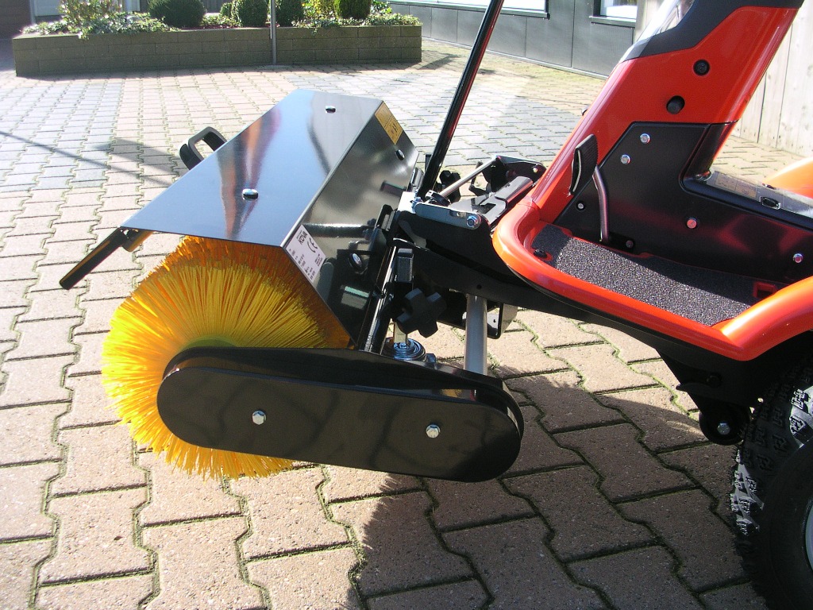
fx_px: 869
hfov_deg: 50.1
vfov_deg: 38.7
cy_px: 305
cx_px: 406
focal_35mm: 37
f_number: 2.7
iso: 100
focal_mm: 5.6
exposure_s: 1/352
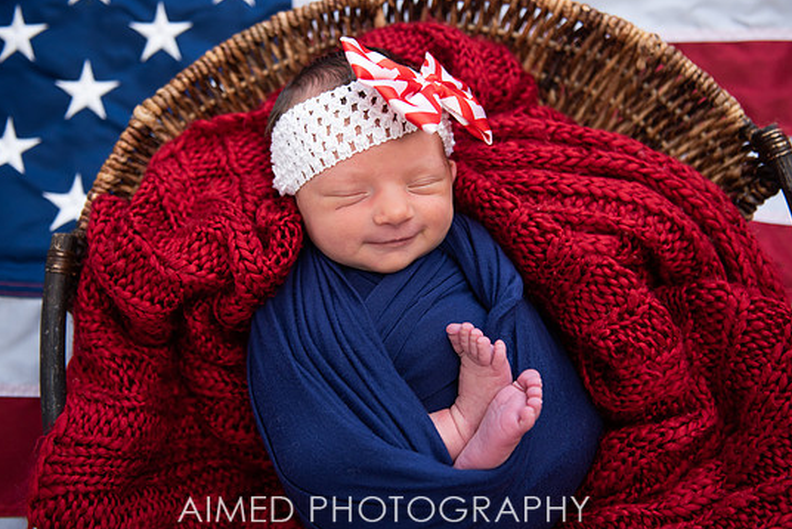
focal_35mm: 45
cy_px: 251
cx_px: 405
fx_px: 990
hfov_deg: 43.6
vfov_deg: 29.9
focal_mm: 38
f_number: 2.8
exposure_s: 1/250
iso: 200
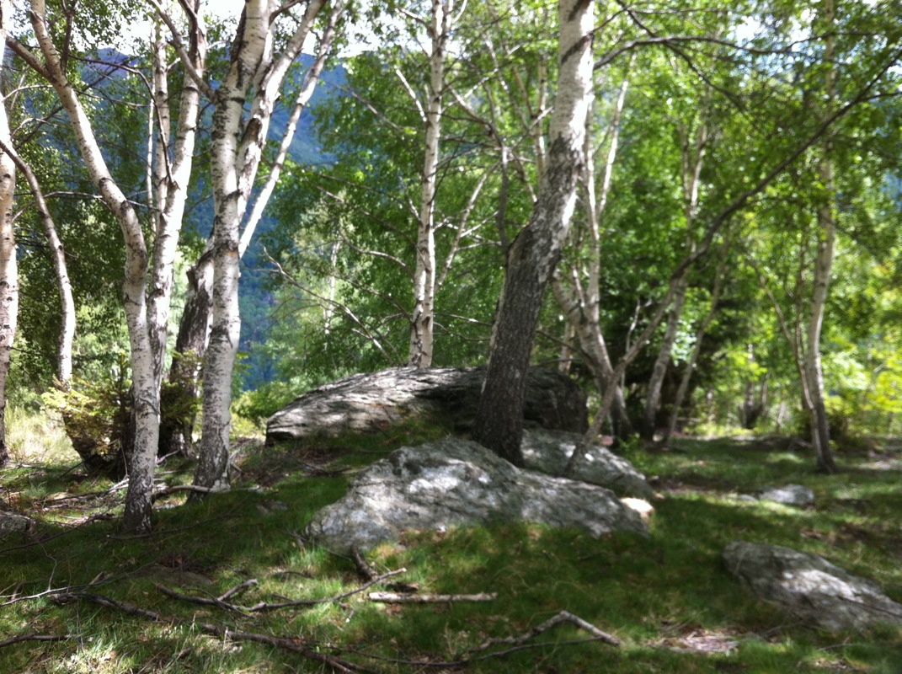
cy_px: 337
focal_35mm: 35
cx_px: 451
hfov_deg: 52.7
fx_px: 911
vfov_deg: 40.6
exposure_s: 1/230
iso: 80
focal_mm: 3.85
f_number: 2.8
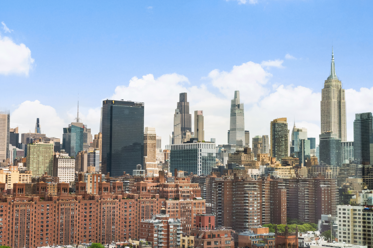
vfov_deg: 22.1
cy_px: 172
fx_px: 632
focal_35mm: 61
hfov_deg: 32.8
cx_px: 146
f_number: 19
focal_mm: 44
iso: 640
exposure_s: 1/90
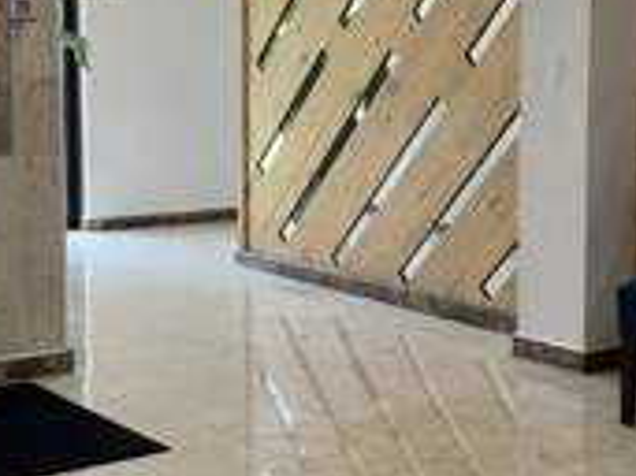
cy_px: 201
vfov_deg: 20.1
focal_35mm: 73
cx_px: 305
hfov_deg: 26.7
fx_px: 1340
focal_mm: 4.25
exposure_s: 1/60
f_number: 1.8
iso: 160
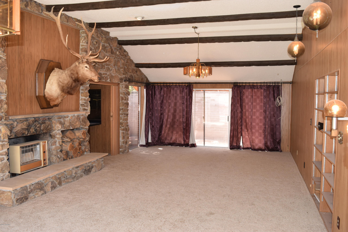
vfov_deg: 40.0
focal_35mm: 33
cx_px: 174
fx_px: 319
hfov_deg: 57.2
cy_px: 116
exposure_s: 1/125
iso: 720
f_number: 5.6
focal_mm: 22
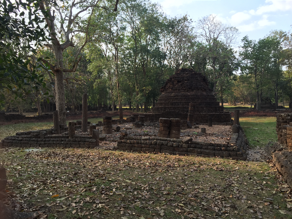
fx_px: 245
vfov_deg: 48.2
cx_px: 146
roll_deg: -0.3
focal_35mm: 29
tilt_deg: -0.2
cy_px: 110
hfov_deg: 61.7
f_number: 2.2
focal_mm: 4.15
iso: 32
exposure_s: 1/353
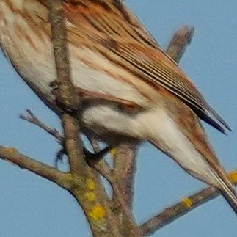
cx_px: 1
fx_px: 11015
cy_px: 60
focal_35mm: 1422
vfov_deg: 1.2
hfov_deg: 1.2
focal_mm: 600
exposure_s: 1/3200
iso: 400
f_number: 6.3
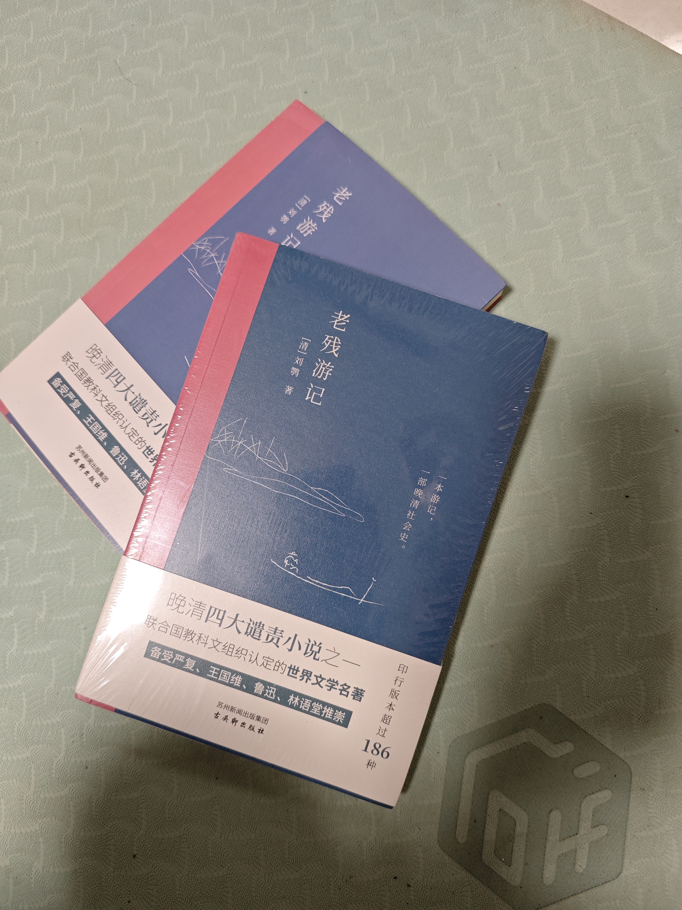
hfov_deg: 58.9
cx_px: 341
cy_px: 455
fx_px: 604
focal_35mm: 23
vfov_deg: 73.9
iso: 200
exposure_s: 1/100
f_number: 1.6
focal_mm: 6.55
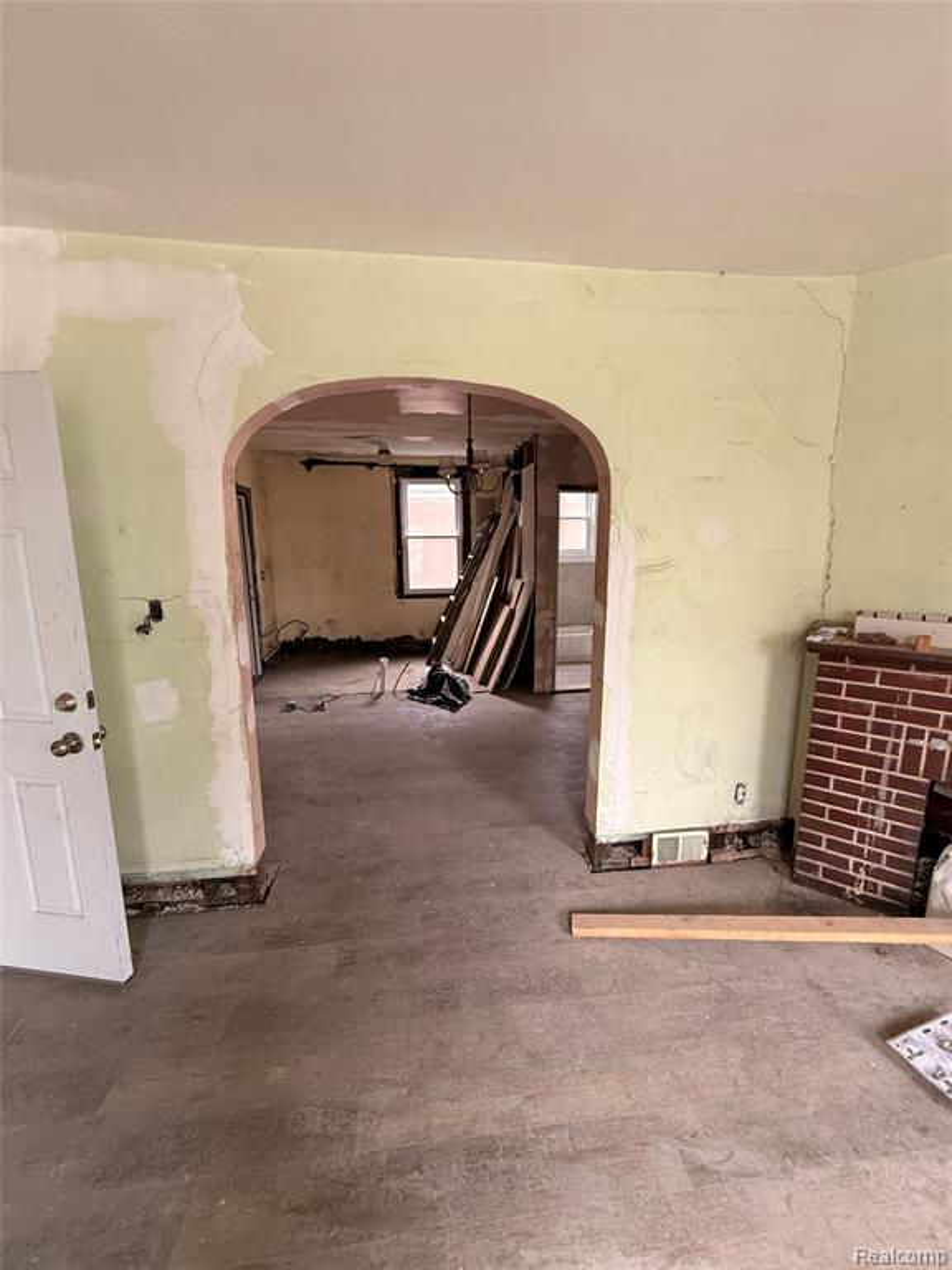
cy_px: 635
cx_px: 476
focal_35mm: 14
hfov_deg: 85.7
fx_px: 513
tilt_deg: -7.6
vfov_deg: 102.1
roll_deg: +0.2
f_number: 2.2
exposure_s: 1/66
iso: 320
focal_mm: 2.22
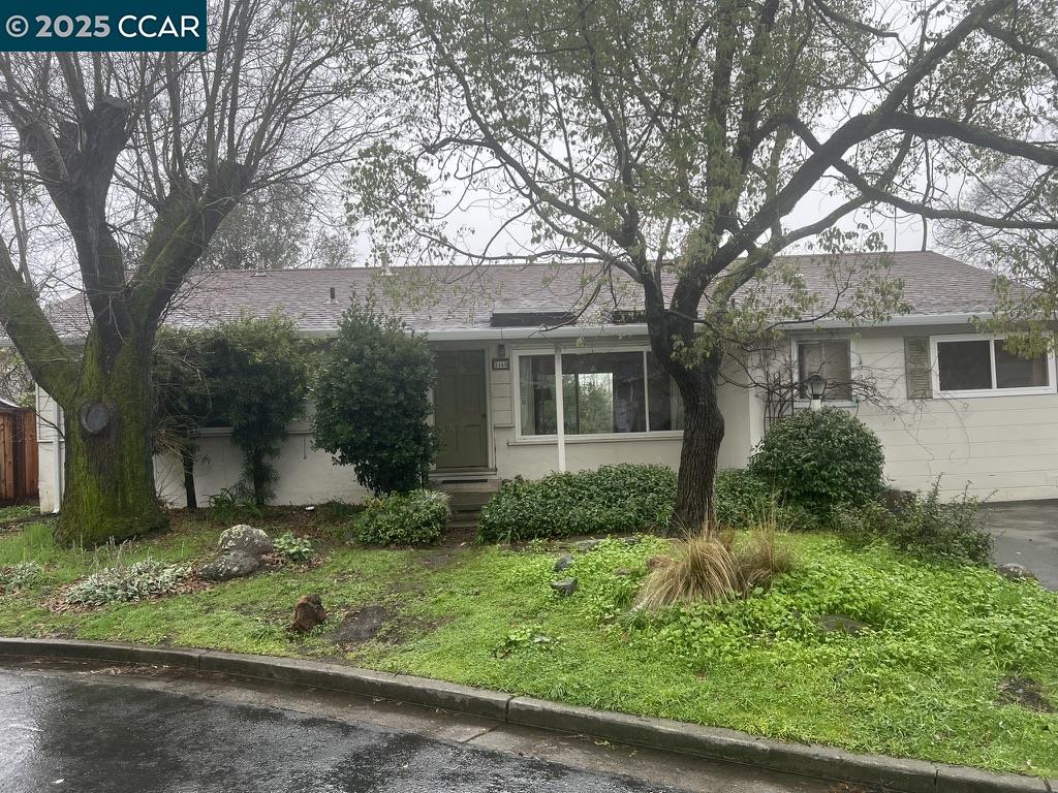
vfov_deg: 53.1
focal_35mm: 26
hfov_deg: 67.3
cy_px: 396
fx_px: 795
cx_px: 529
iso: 50
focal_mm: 5.7
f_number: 1.5
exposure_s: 1/658
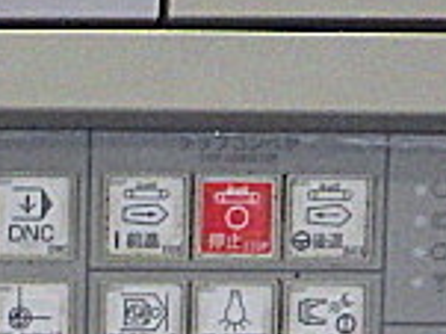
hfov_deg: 15.5
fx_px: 1532
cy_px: 573
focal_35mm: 119
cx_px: -177
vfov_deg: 11.6
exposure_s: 1/45
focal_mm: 5
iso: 500
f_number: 3.5
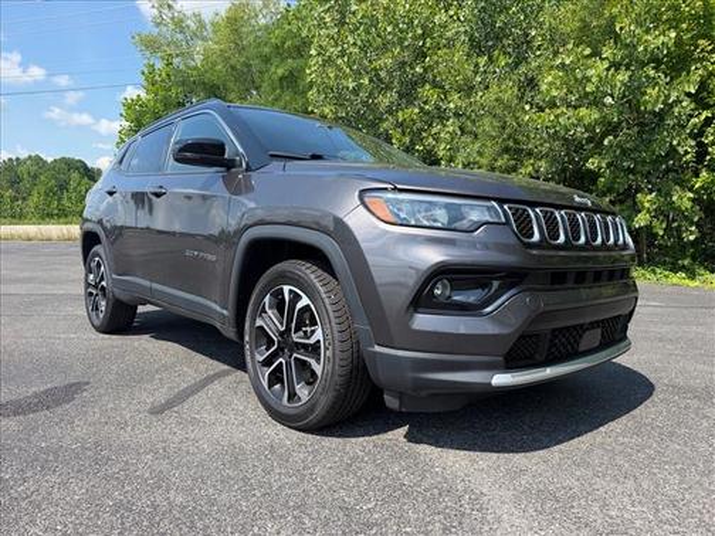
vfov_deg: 56.8
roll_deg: -1.3
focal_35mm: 24
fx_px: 496
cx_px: 358
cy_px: 268
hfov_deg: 71.6
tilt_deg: -7.3
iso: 80
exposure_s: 1/2169
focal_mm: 6.76
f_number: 1.78
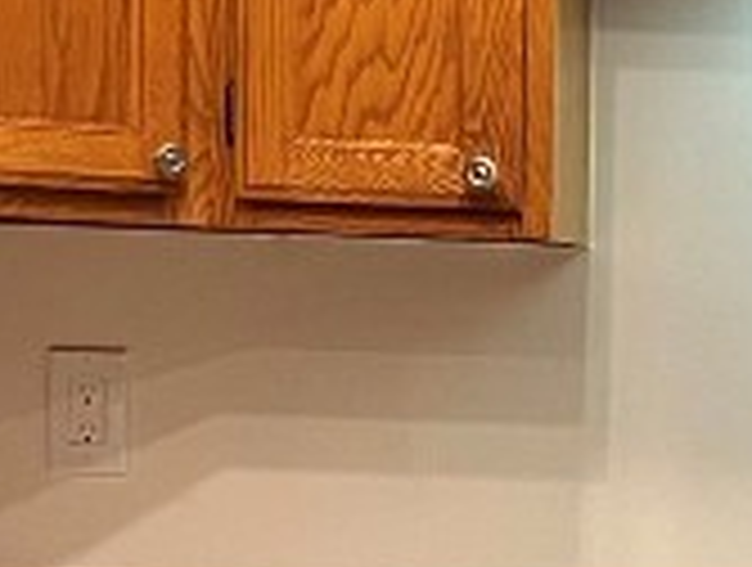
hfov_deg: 11.8
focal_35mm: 159
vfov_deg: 9.3
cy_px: 626
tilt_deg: -5.2
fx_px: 3462
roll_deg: -1.9
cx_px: 1135
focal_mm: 5.1
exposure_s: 1/60
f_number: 1.6
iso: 200
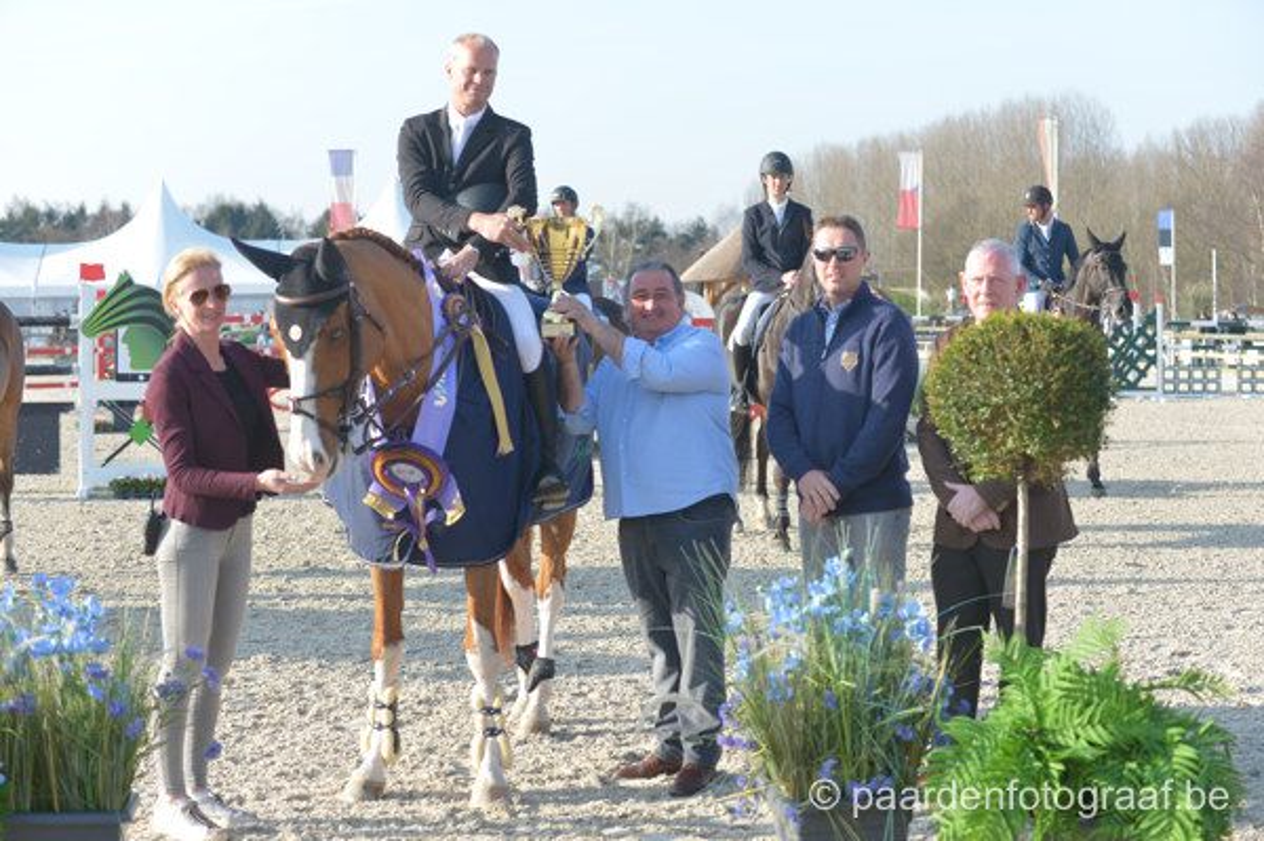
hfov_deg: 28.9
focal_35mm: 70
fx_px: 2456
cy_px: 420
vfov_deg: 19.4
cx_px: 632
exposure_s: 1/500
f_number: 4.5
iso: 250
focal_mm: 70
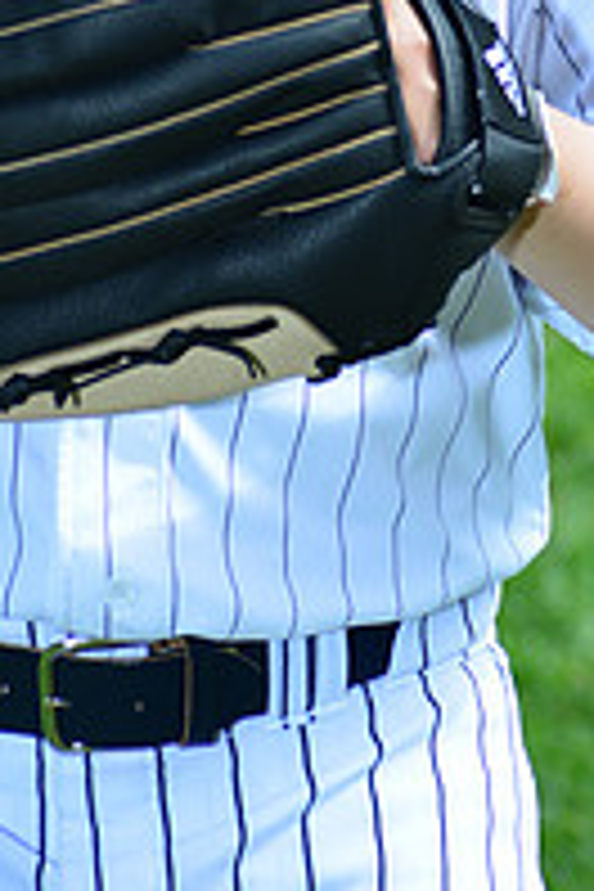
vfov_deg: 4.8
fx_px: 10493
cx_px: 295
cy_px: -396
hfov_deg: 3.2
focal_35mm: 424
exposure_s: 1/200
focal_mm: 145
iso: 160
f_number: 8
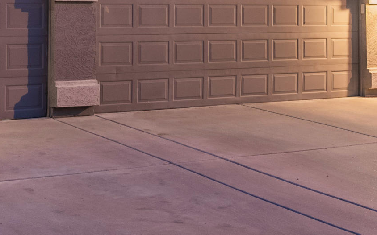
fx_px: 894
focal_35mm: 87
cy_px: -26
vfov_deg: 14.6
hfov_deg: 23.8
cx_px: 193
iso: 160
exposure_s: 1.6
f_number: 4
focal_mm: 24
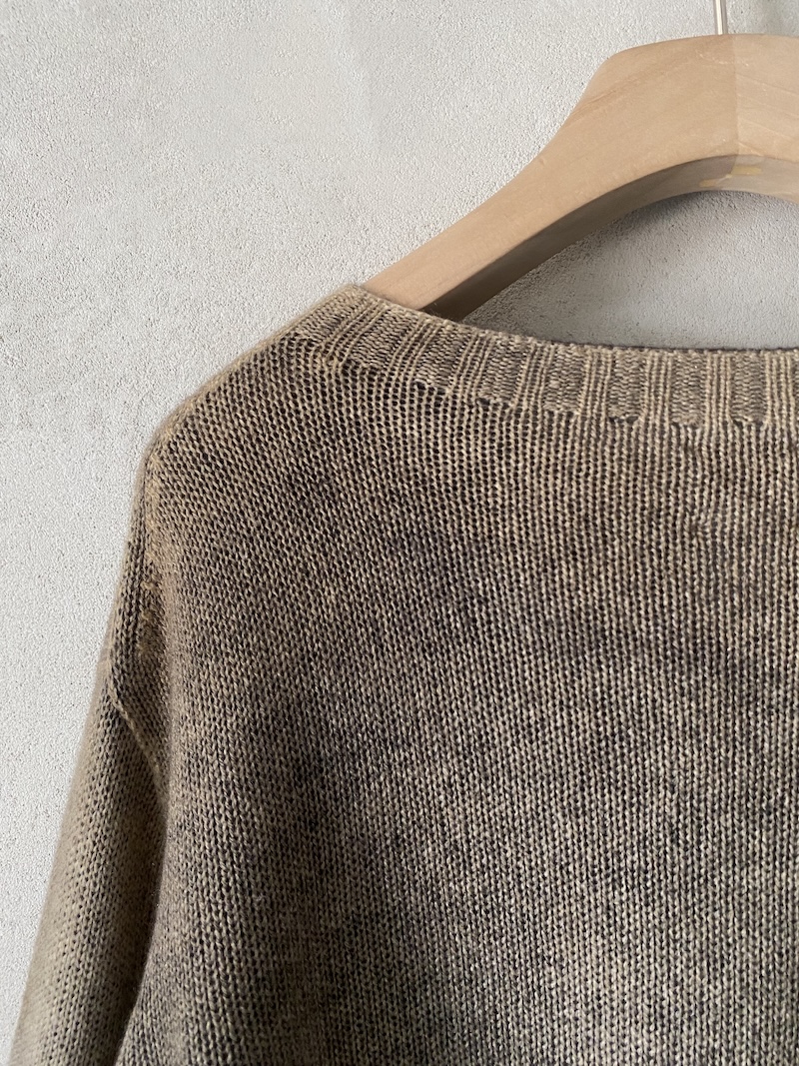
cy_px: 533
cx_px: 400
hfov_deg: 53.1
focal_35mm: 26
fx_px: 800
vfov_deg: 67.3
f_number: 1.8
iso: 125
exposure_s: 1/79
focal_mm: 4.25
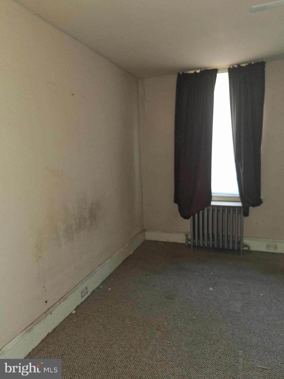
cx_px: 142
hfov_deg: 58.9
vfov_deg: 73.9
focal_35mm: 23
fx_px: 252
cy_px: 190
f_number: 1.8
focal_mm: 5.54
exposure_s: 1/25
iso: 25
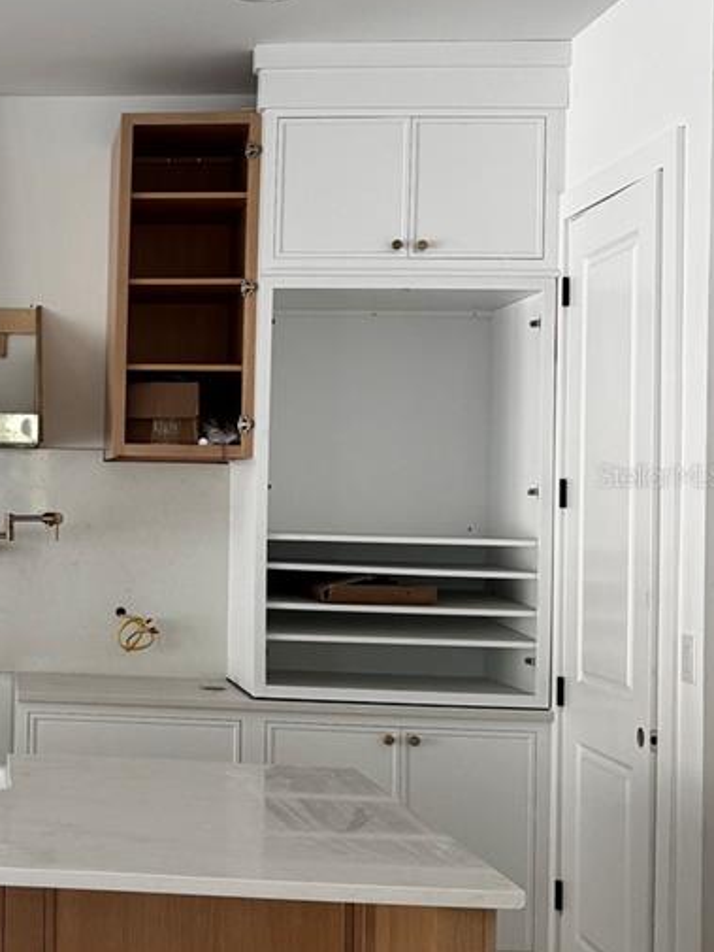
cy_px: 475
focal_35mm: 57
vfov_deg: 33.8
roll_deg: -1.6
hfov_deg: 23.7
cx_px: -117
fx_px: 1567
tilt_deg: +1.1
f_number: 1.78
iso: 200
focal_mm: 6.76
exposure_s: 1/94
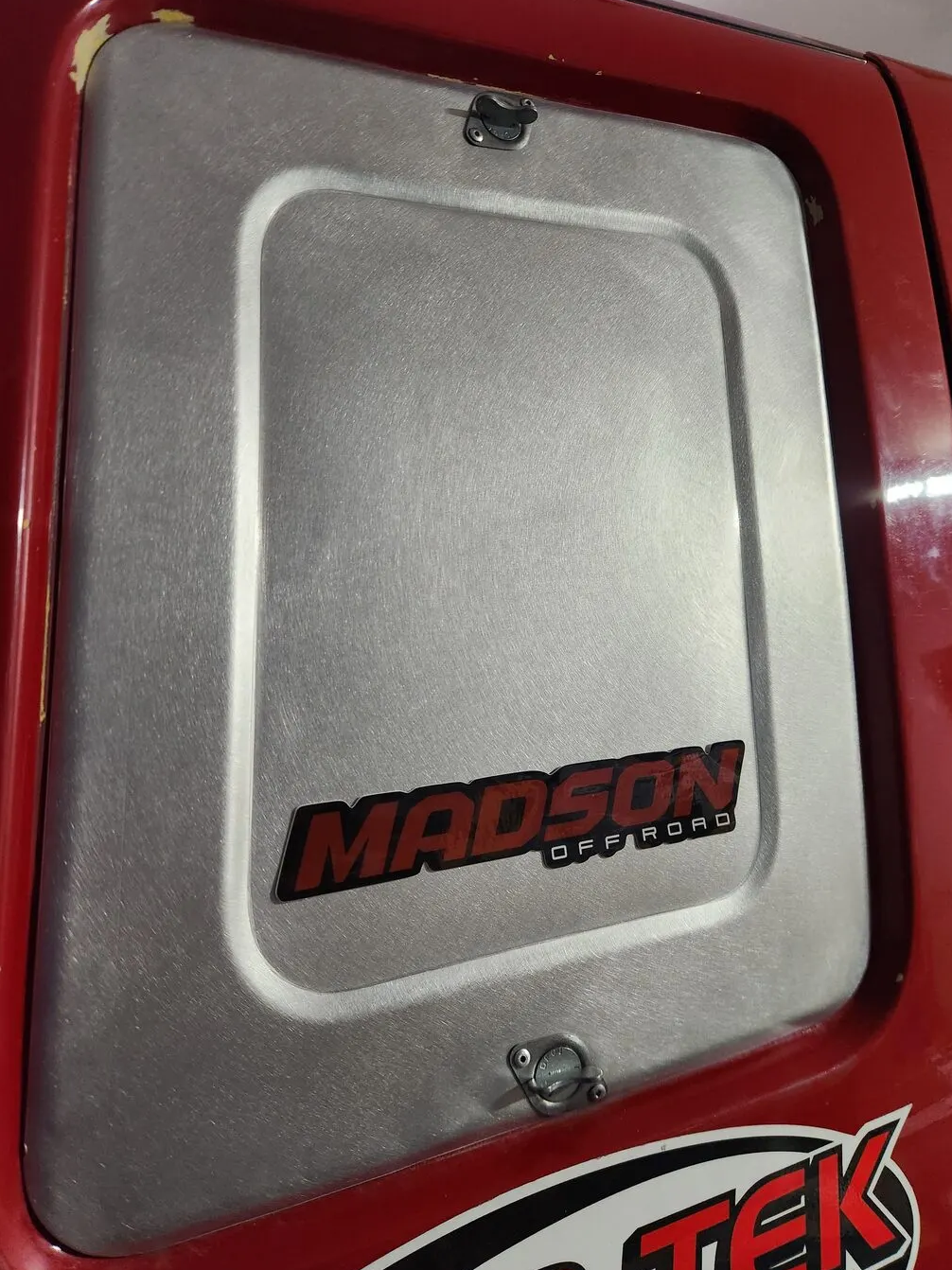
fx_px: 880
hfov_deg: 56.8
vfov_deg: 71.6
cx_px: 496
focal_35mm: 24
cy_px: 621
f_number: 1.8
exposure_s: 1/120
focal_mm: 5.4
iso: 400
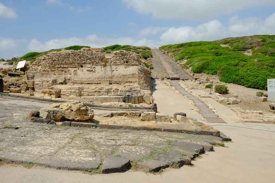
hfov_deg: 54.4
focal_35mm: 35
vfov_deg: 37.8
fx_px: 267
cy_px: 92
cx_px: 138
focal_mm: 23
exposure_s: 1/350
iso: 400
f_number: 8
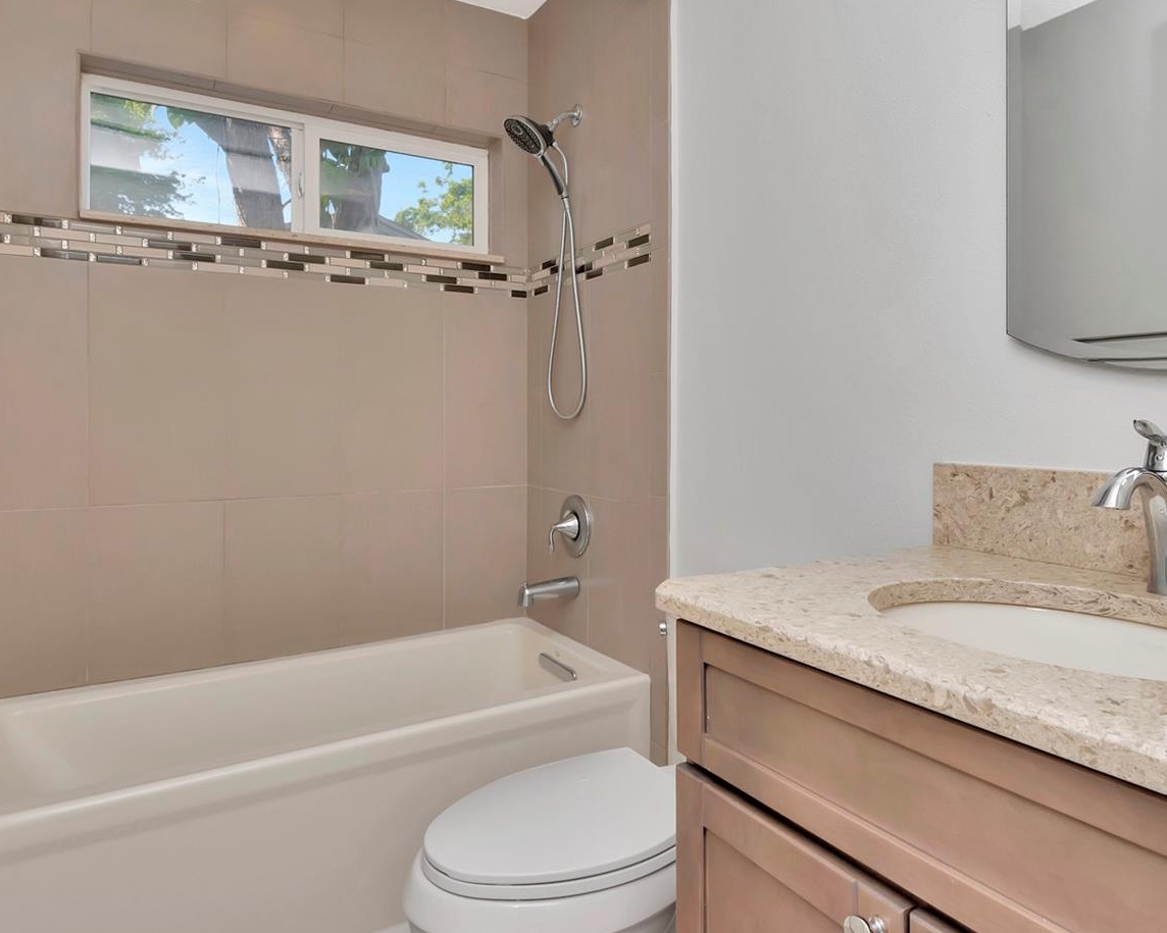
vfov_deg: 63.7
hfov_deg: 75.9
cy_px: 411
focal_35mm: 22
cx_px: 608
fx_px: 748
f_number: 9
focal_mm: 11
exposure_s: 1/200
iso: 500
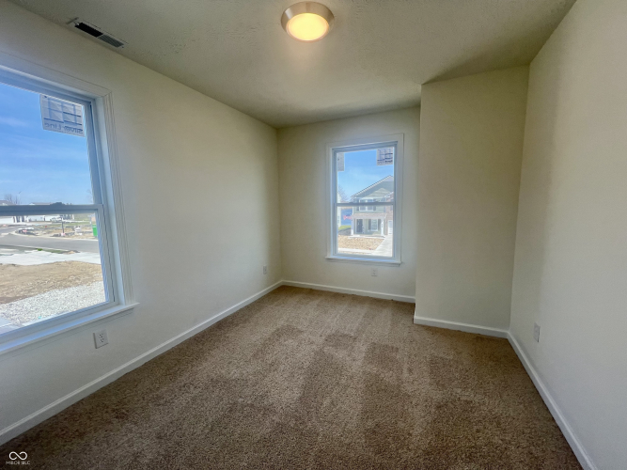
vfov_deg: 89.9
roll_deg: +0.6
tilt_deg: -6.8
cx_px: 314
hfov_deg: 106.2
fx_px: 235
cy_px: 235
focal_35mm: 13
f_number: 1.8
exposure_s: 1/208
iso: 32
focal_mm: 1.57
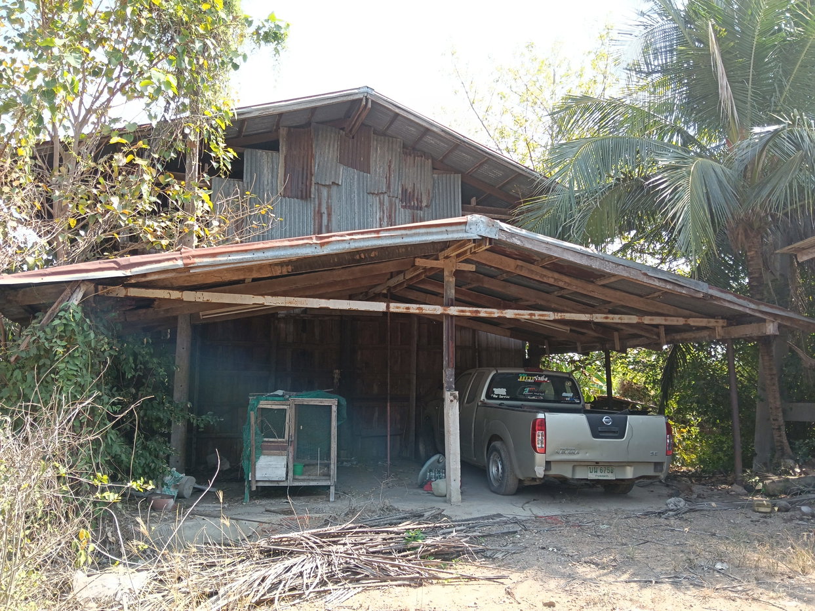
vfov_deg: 51.3
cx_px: 408
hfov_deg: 65.3
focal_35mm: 27
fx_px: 636
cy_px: 306
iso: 50
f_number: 1.8
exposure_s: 1/130
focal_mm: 3.98
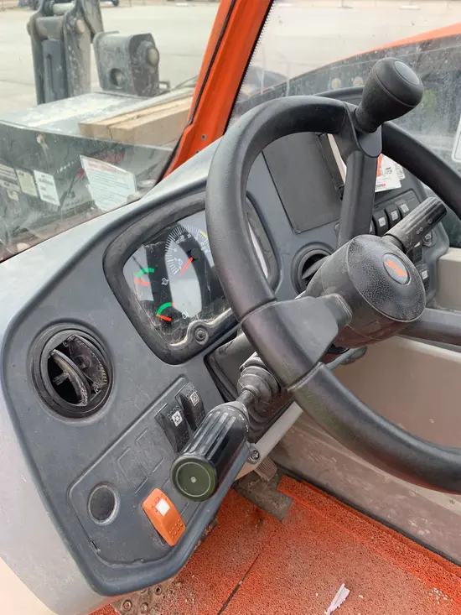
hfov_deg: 53.1
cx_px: 230
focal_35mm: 26
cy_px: 308
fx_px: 462
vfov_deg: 67.3
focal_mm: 4.25
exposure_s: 1/333
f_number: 1.8
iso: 25
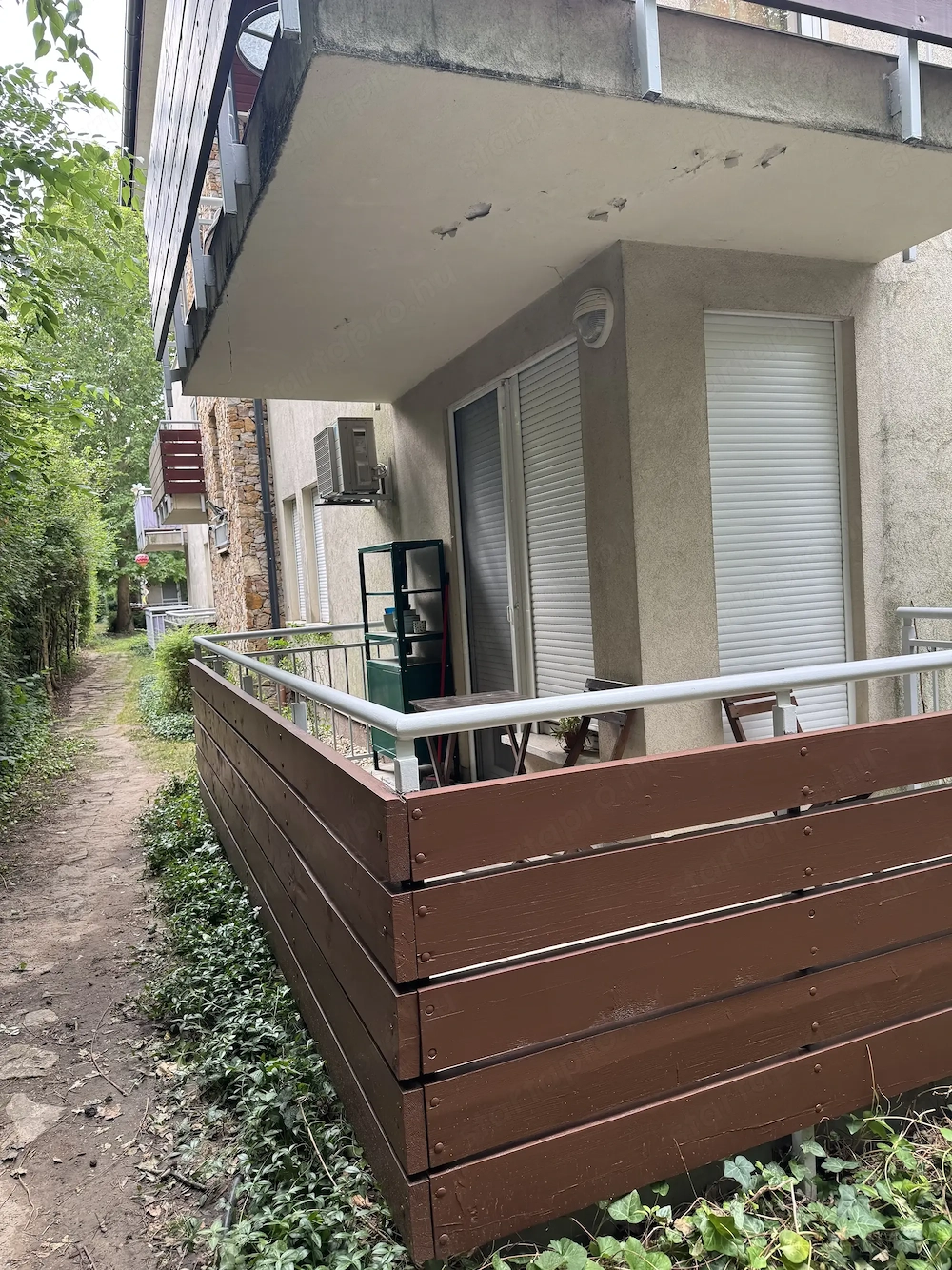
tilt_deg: -2.9
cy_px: 635
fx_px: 880
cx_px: 476
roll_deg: +3.2
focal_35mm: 24
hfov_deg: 56.8
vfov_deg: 71.6
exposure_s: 1/121
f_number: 1.78
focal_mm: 6.76
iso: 64
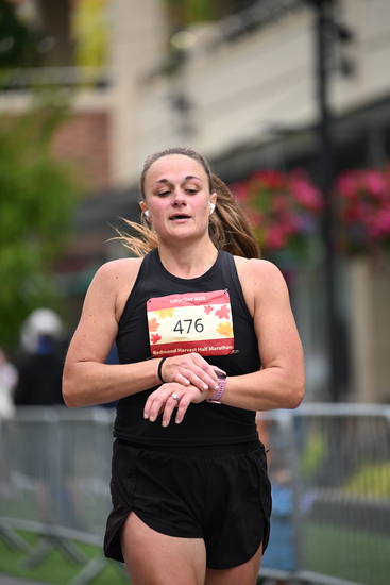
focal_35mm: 200
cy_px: 292
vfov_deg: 10.3
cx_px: 195
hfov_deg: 6.9
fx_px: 3248
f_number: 2.8
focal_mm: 200
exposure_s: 1/2000
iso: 640
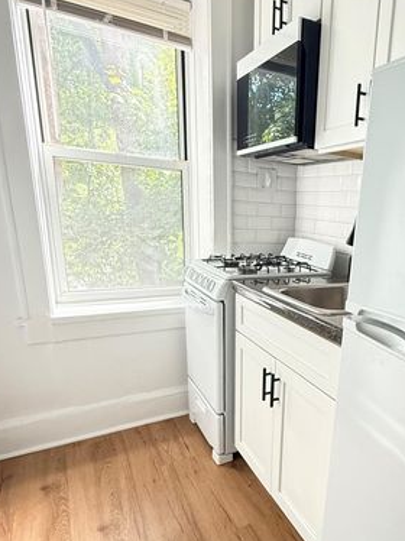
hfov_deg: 51.6
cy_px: 323
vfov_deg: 68.8
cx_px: 320
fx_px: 390
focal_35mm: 25
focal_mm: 2.22
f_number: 2.2
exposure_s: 1/96
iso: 320
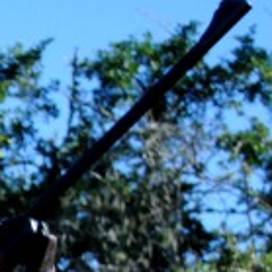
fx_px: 2000
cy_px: 514
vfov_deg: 7.5
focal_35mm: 225
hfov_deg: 7.1
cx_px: -460
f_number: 4
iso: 100
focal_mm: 24
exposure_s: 1/640
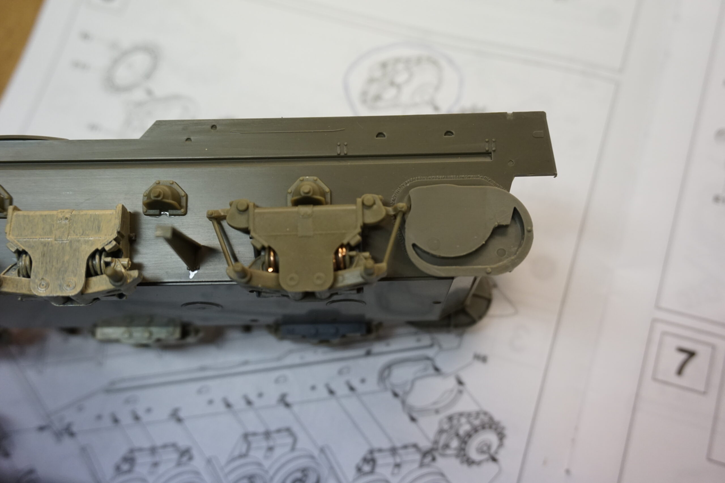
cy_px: 242
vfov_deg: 38.4
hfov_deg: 55.1
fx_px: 695
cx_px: 362
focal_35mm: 34
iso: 1000
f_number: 4.5
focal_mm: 23
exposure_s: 1/160
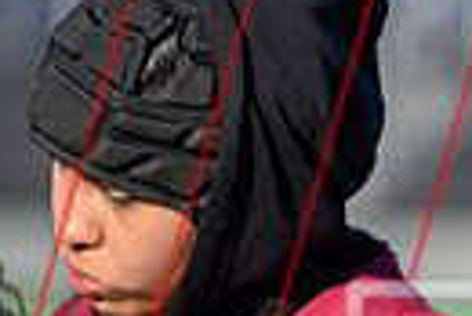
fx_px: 9240
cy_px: 480
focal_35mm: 704
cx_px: 971
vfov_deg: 2.0
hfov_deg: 2.9
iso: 64
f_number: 2.8
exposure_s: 1/800
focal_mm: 140
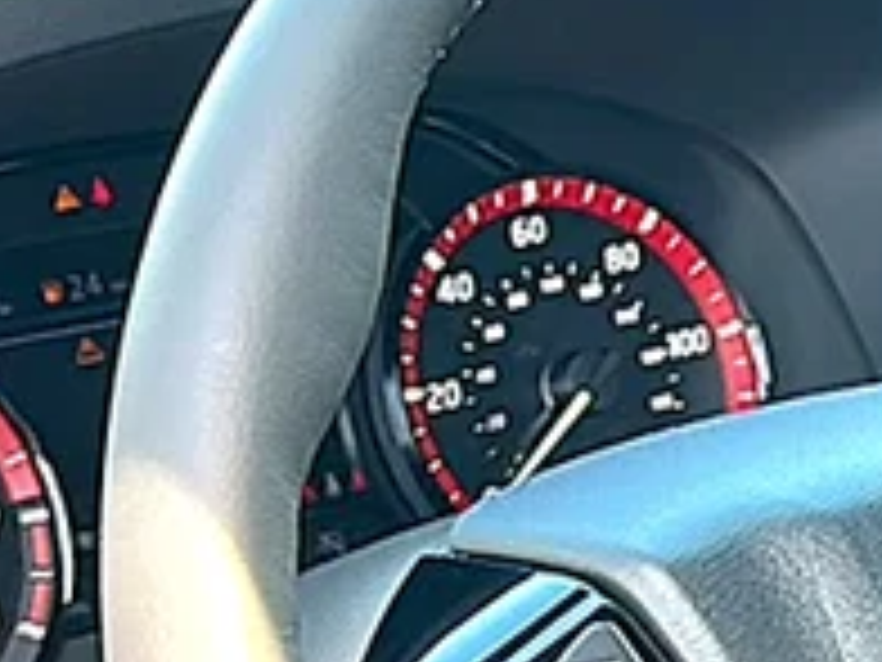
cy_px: 732
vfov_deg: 10.8
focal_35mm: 136
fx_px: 3465
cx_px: 1300
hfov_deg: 13.7
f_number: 1.78
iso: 125
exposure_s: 1/157
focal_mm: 6.86
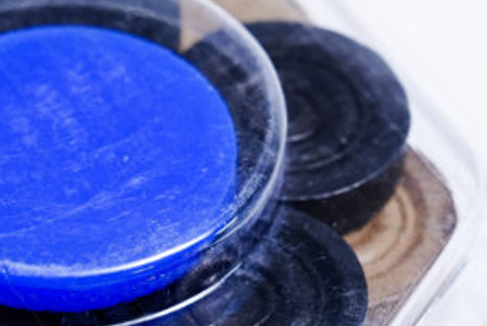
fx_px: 2194
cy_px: 328
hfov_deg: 12.6
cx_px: 103
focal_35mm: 162
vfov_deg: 8.4
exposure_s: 1/160
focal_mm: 70
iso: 3200
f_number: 8
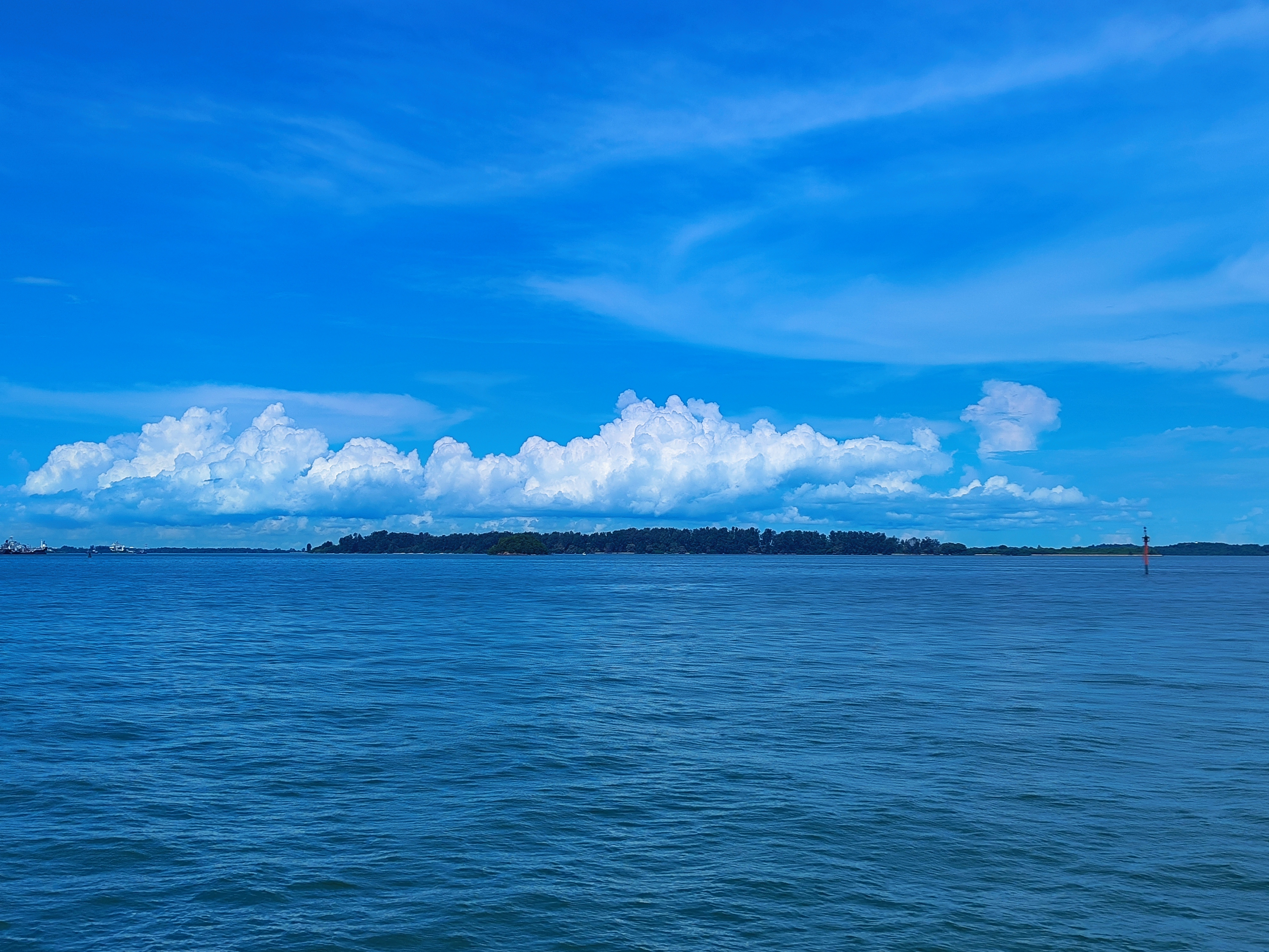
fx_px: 880
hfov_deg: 71.6
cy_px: 476
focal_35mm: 24
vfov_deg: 56.8
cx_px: 634
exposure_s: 1/1173
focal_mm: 5.89
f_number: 1.89
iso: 50
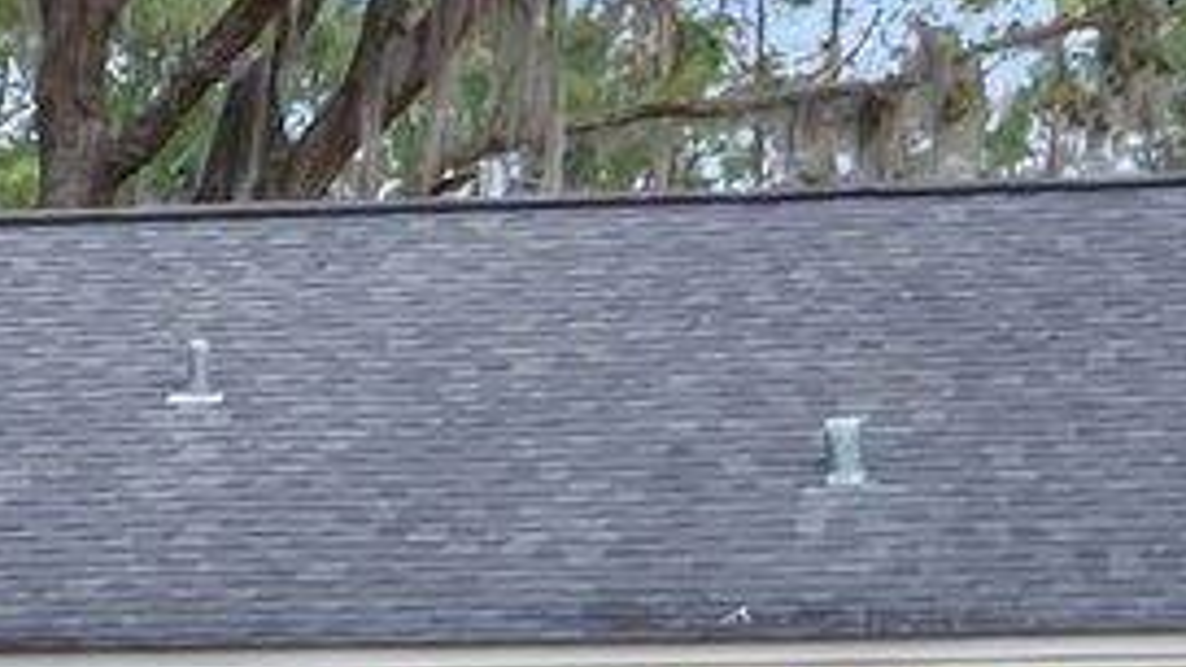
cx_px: -2076
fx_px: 8931
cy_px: 1053
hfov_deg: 7.0
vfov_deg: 4.3
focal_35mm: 284
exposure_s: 1/480
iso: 250
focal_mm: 24
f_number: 7.1
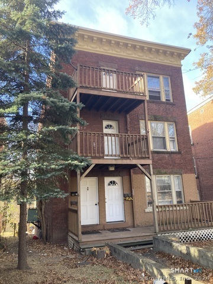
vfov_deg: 63.4
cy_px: 142
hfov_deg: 49.7
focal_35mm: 28
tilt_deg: +13.0
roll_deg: +2.6
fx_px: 230
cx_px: 106
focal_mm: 3.99
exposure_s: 1/121
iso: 40
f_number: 1.8
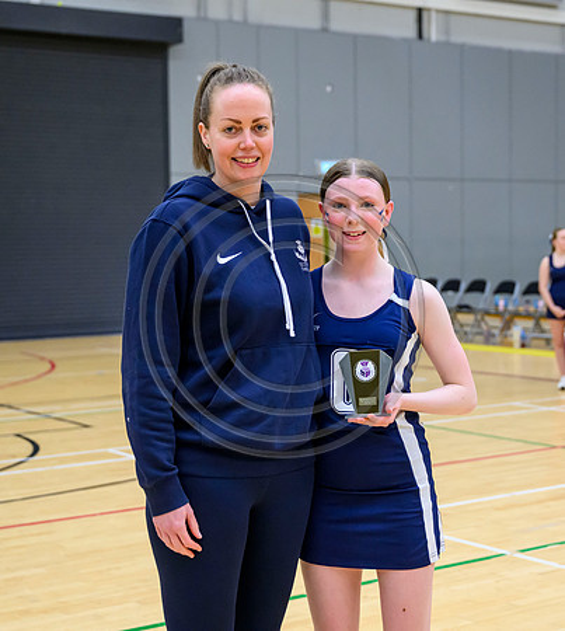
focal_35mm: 67
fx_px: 1315
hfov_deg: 24.2
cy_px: 315
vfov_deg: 27.0
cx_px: 332
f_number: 3.5
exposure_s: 1/500
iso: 5000
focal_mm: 50
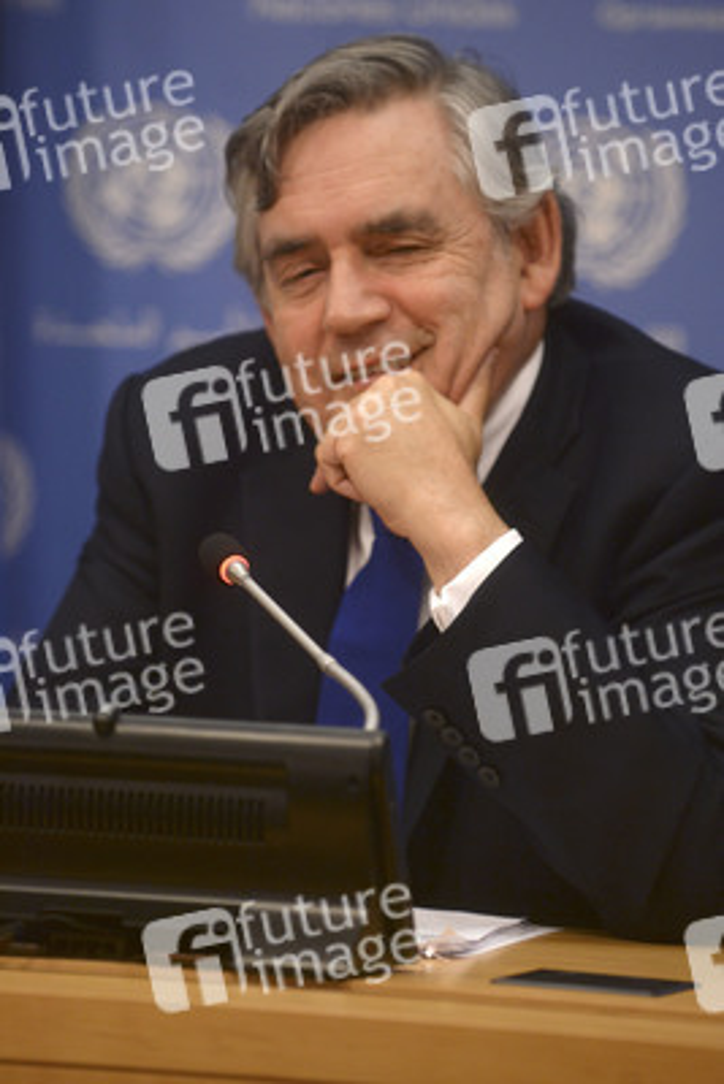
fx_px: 6028
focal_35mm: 200
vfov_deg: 10.3
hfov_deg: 6.9
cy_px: 542
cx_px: 362
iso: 1600
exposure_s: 1/640
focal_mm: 200
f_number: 3.5
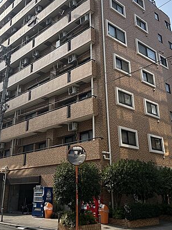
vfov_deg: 48.3
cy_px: 80
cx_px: 75
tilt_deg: +23.0
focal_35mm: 38
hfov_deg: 37.6
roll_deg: +0.9
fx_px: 252
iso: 64
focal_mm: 5.96
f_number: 1.6
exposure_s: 1/5348
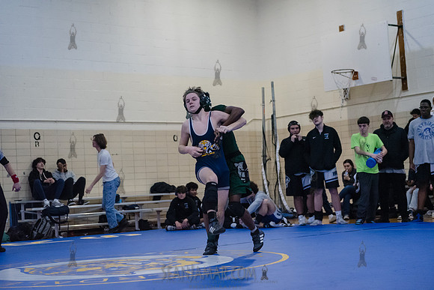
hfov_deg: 28.8
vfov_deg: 19.5
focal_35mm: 70
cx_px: 217
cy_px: 145
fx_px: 844
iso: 8000
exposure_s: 1/400
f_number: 3.2
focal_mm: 70
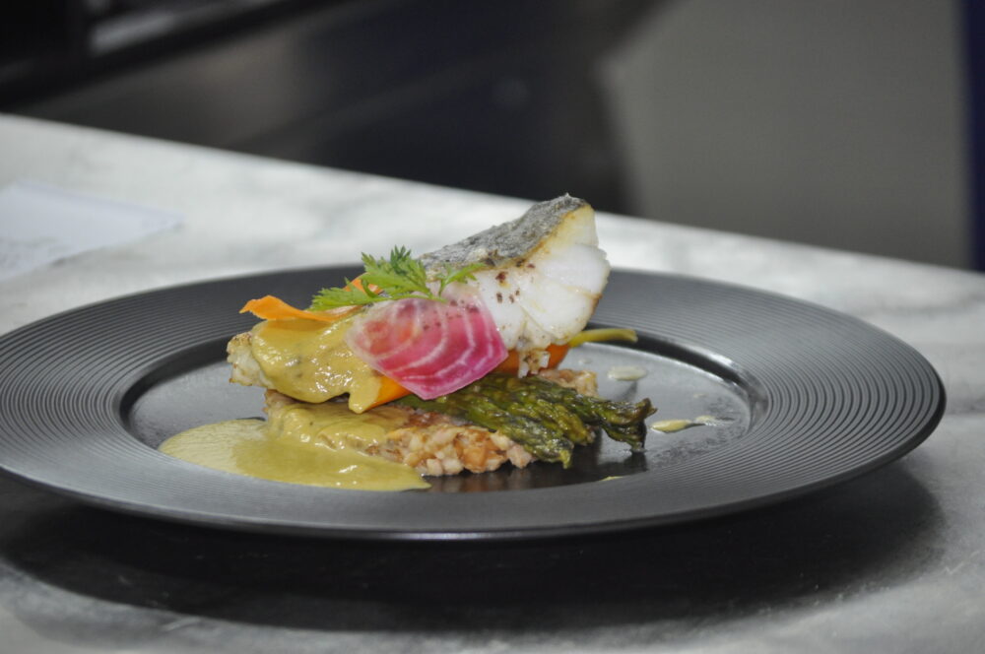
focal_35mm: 180
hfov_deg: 11.4
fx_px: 4919
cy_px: 327
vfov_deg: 7.6
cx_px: 492
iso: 800
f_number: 4.8
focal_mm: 120
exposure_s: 1/60
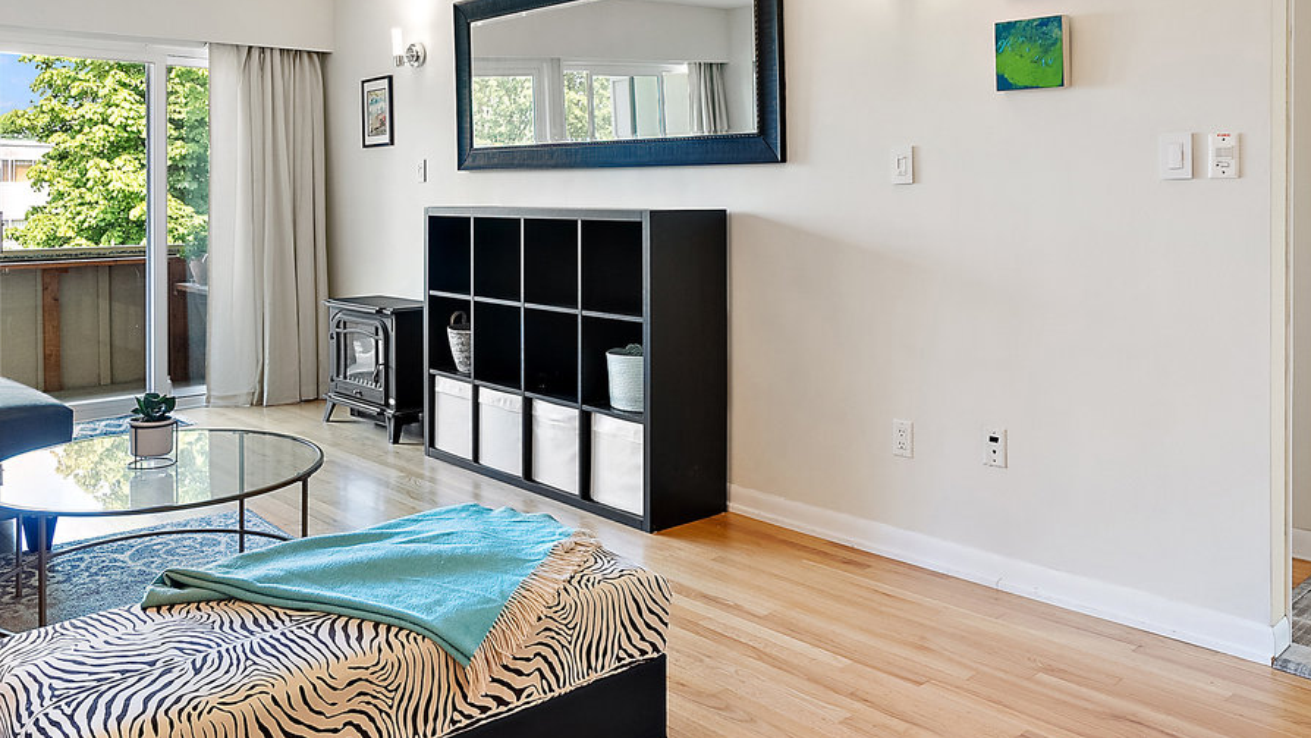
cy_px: 205
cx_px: 587
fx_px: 1043
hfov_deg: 64.1
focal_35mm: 30
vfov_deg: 38.2
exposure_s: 1/3
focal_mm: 16
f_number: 7.1
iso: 320
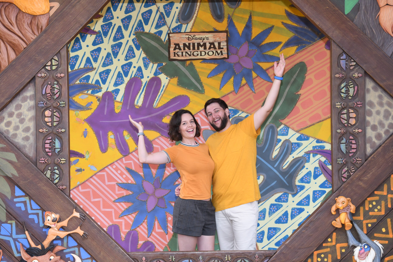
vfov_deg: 22.6
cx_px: 196
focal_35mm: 60
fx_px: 655
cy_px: 131
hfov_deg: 33.4
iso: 400
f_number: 6.3
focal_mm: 40
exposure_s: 1/160
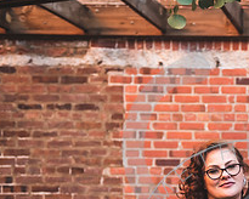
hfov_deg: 14.0
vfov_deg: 11.6
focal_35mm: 133
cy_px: 162
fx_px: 980
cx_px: 315
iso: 160
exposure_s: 1/160
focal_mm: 50
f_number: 2.8
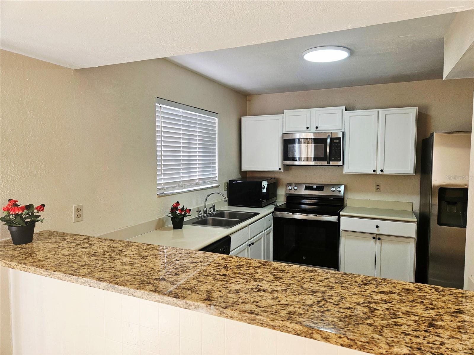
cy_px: 178
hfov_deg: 73.9
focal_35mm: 23
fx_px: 315
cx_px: 237
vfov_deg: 58.9
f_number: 1.8
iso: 100
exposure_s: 1/208
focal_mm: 5.4
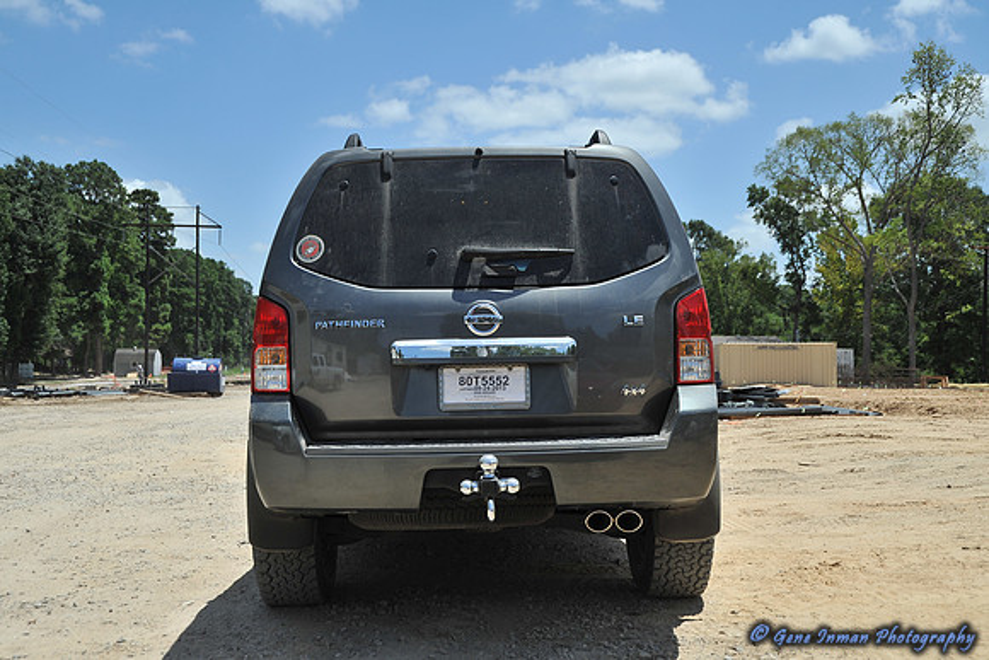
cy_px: 330
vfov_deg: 33.4
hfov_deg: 48.4
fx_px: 1099
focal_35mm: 40
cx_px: 494
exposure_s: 1/1000
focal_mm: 40
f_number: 9
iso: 200
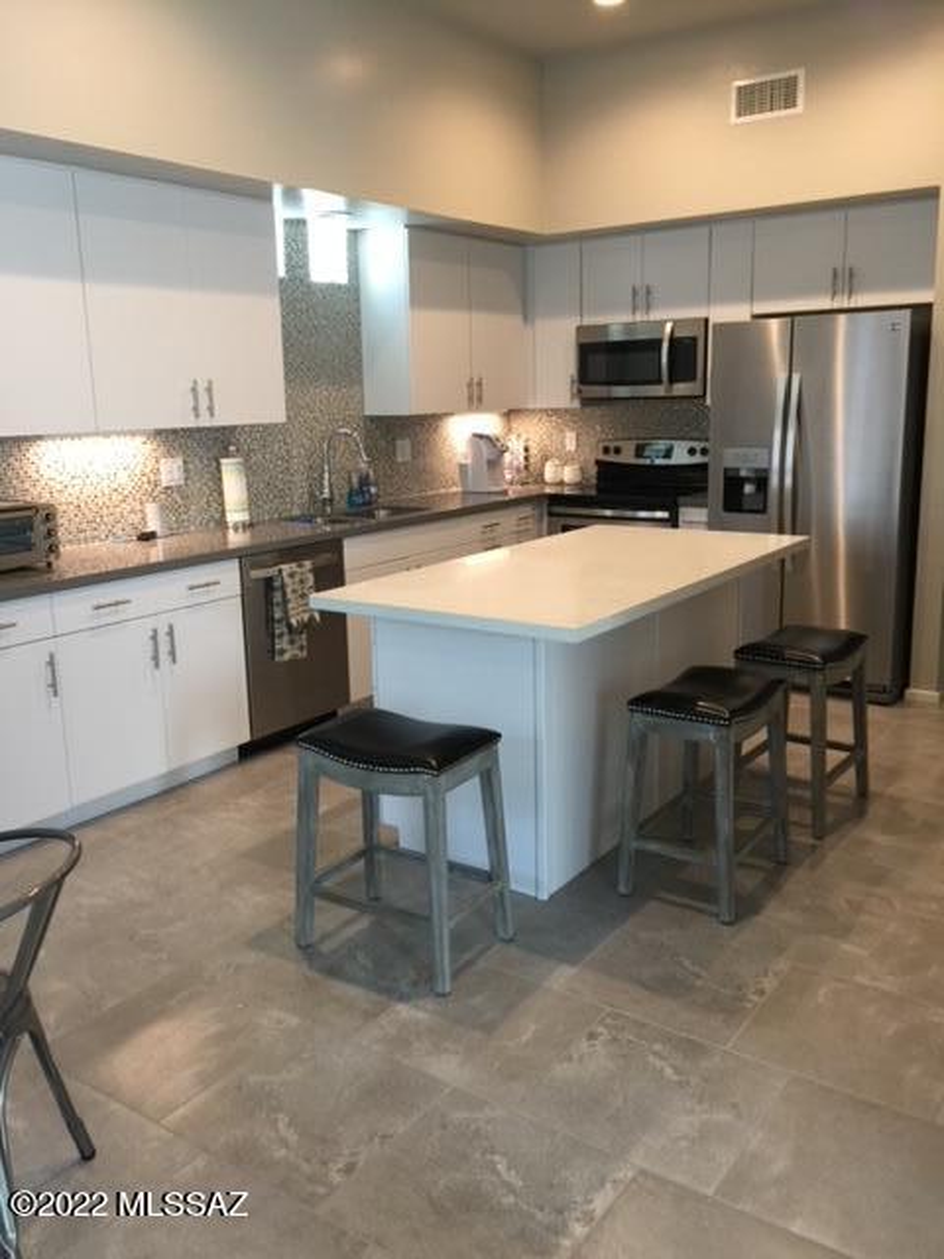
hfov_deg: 48.2
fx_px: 1054
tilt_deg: -11.7
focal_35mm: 29
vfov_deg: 61.7
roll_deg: +0.5
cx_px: 472
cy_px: 630
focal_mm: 4.15
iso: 50
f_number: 2.2
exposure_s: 1/17
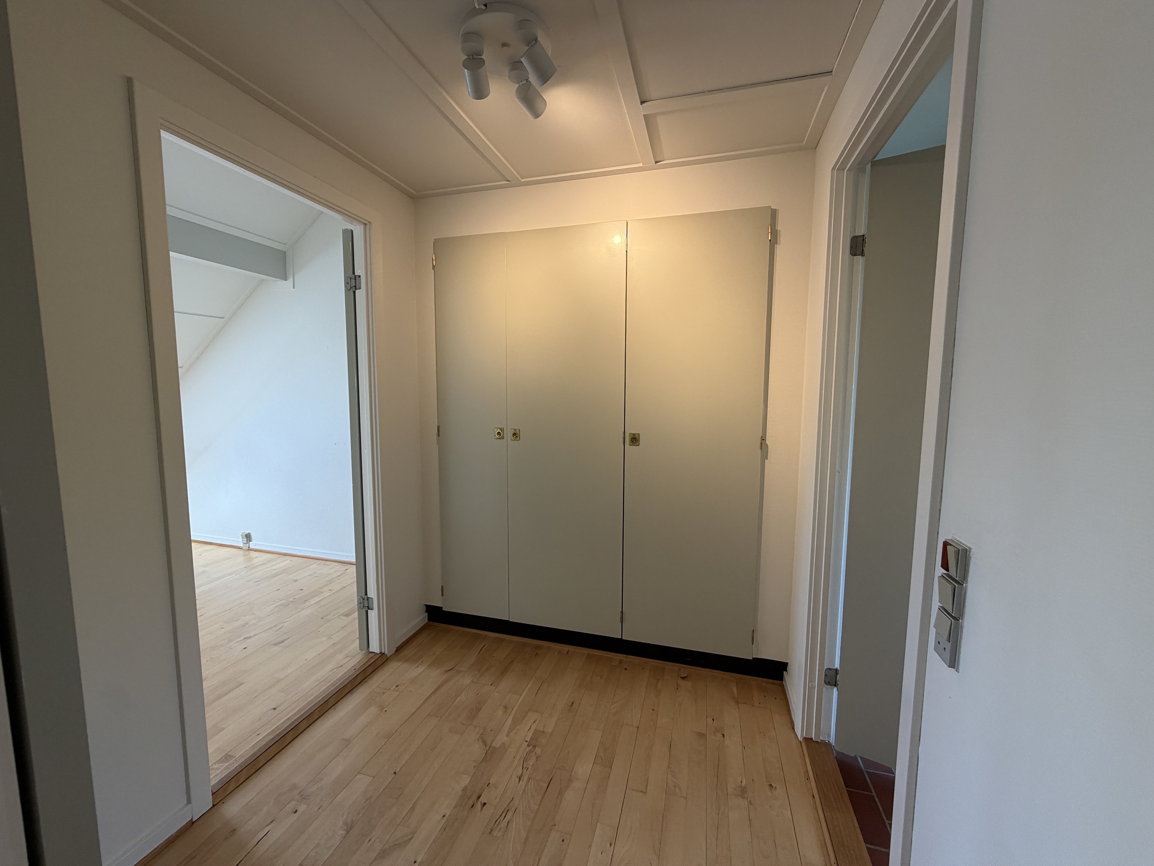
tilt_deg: -5.7
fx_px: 467
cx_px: 577
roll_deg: -0.3
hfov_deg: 102.1
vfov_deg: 85.7
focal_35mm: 14
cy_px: 433
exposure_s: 1/100
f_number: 2.2
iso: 125
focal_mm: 2.22
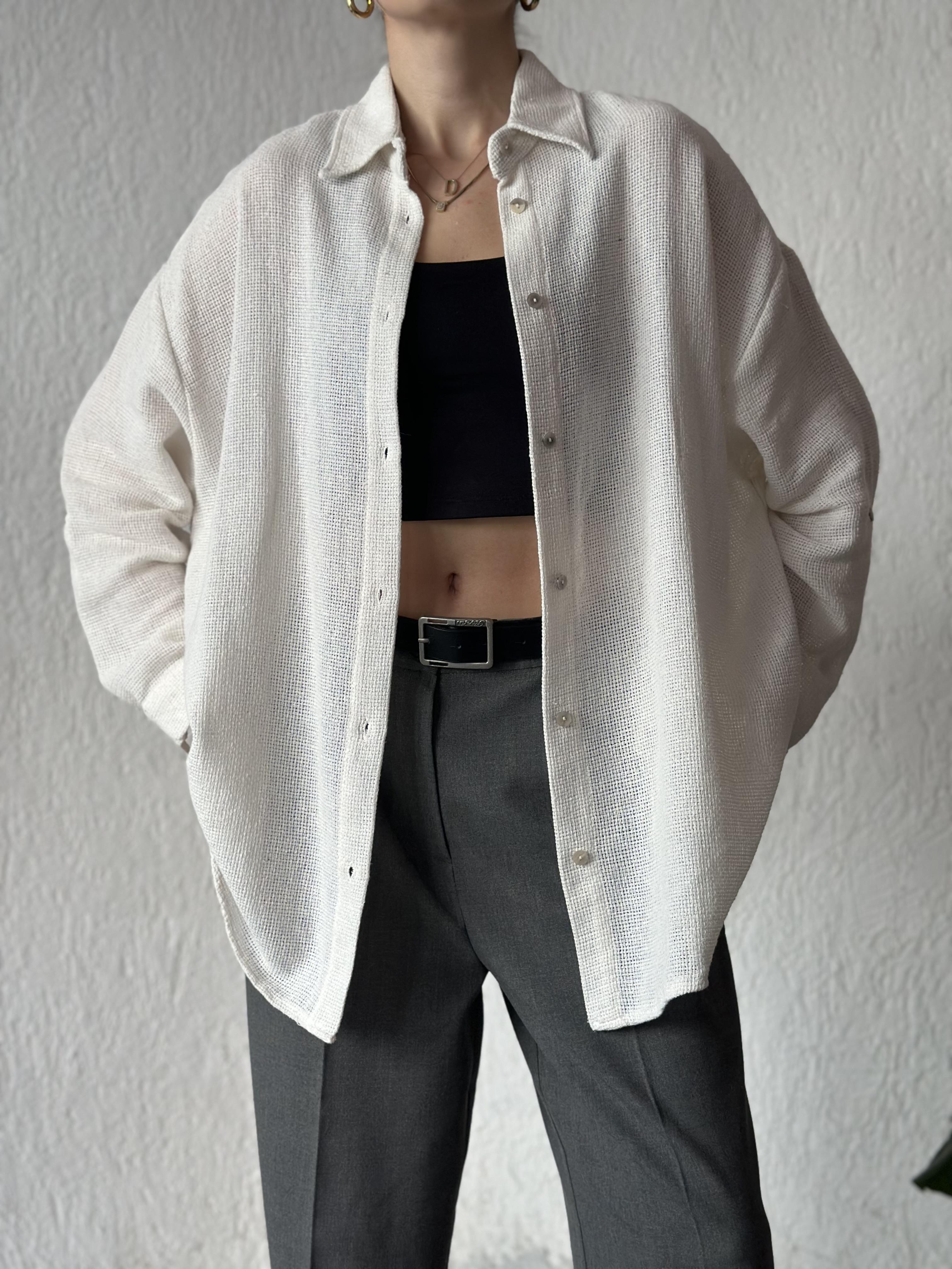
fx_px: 1760
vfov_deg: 39.7
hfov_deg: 30.3
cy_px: 634
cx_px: 476
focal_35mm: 48
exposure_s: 1/115
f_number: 1.78
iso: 125
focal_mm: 6.86
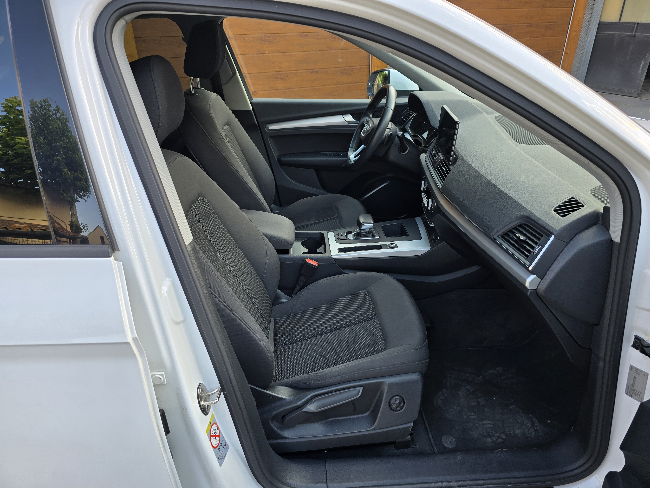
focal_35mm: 23
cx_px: 325
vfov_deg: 58.9
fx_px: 432
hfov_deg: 73.9
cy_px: 244
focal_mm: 6.3
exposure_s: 1/180
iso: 32
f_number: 1.7
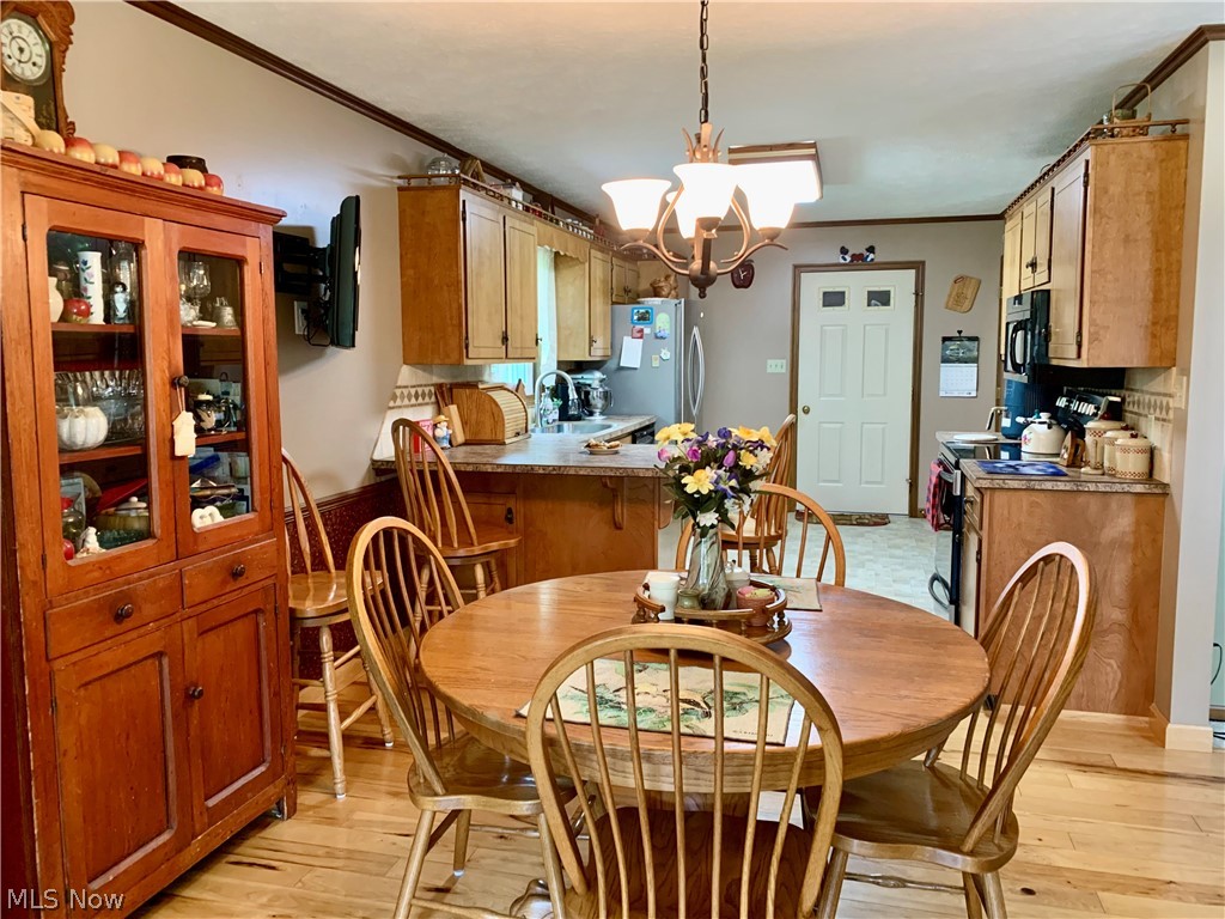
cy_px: 460
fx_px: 920
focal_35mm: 26
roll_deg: +0.7
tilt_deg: -9.1
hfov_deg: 67.3
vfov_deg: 53.1
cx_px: 612
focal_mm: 4.25
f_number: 1.8
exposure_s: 1/40
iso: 250
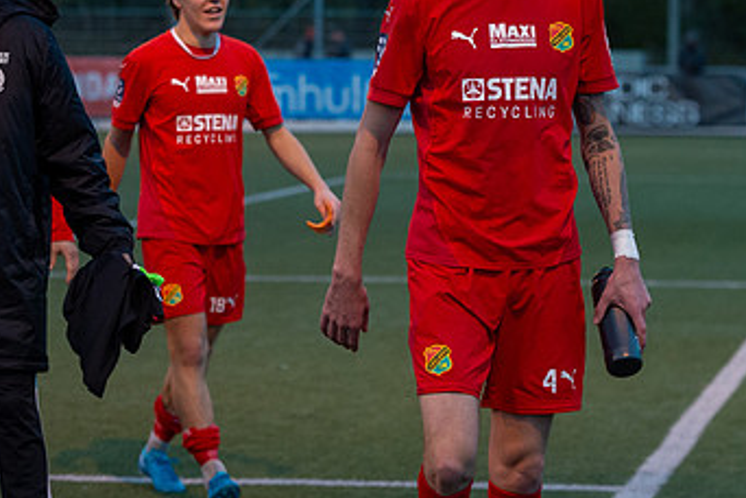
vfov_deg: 7.2
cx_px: 493
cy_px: 107
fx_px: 3937
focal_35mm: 190
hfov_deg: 10.8
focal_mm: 112
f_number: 5
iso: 6400
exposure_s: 1/320
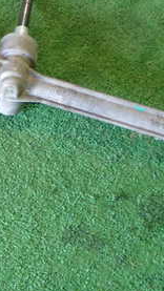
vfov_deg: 19.3
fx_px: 857
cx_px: -109
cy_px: 113
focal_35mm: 111
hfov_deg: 10.4
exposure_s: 1/50
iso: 800
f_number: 3.1
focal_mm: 8.4
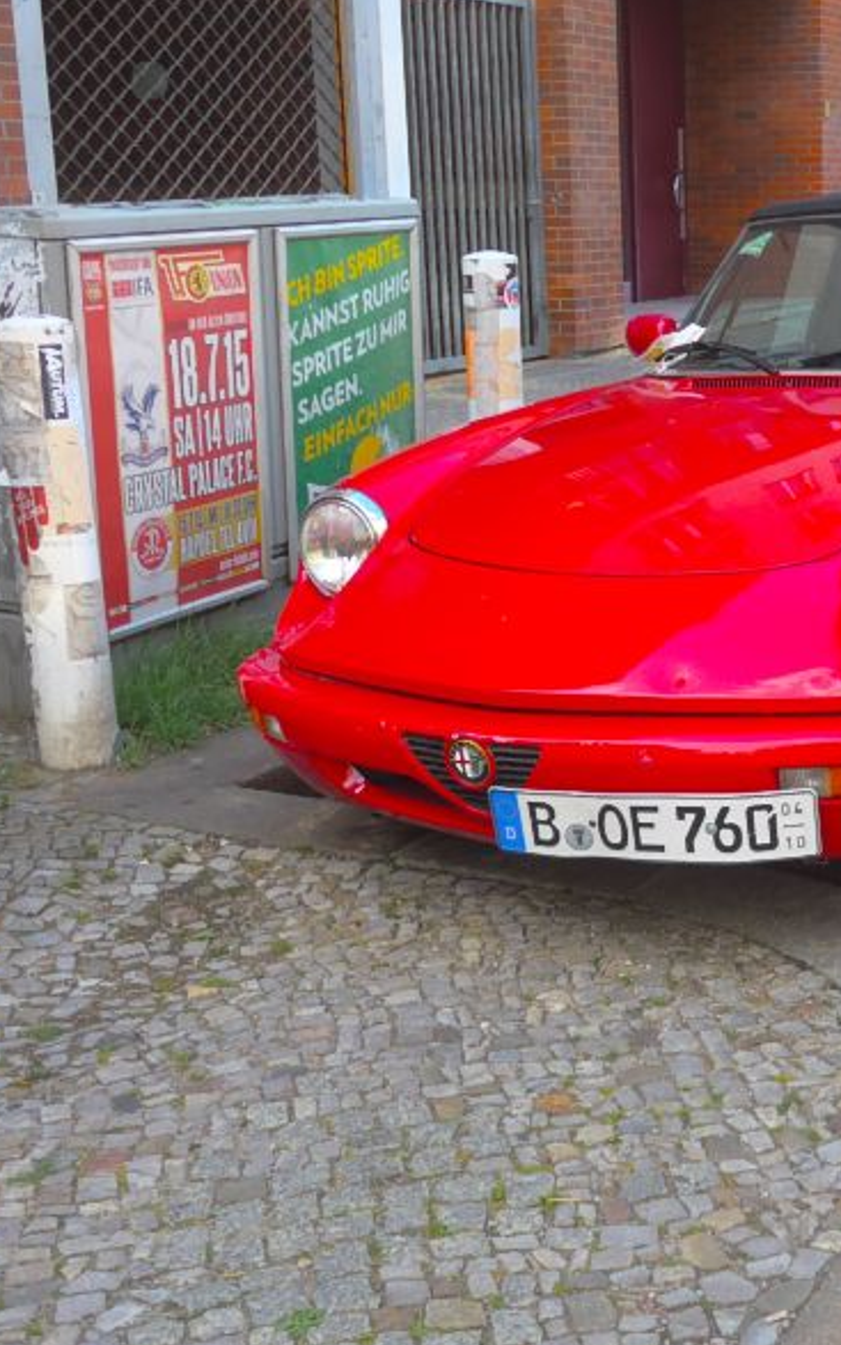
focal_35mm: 52
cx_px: 848
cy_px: 676
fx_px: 1906
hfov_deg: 23.8
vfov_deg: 38.9
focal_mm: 7.5
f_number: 2.8
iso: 80
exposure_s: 1/250
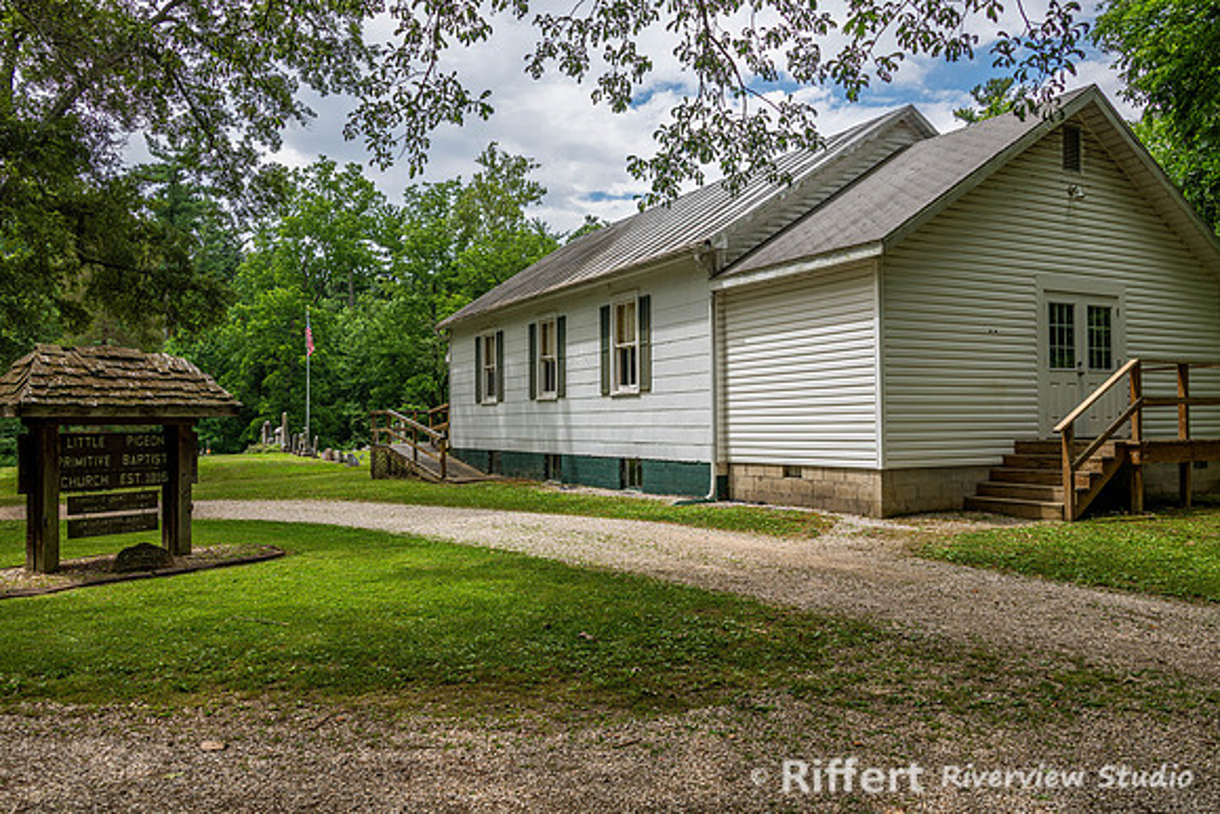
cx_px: 610
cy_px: 407
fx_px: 949
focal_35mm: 28
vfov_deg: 46.4
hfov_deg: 65.5
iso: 64
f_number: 8
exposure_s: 1/160
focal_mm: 28
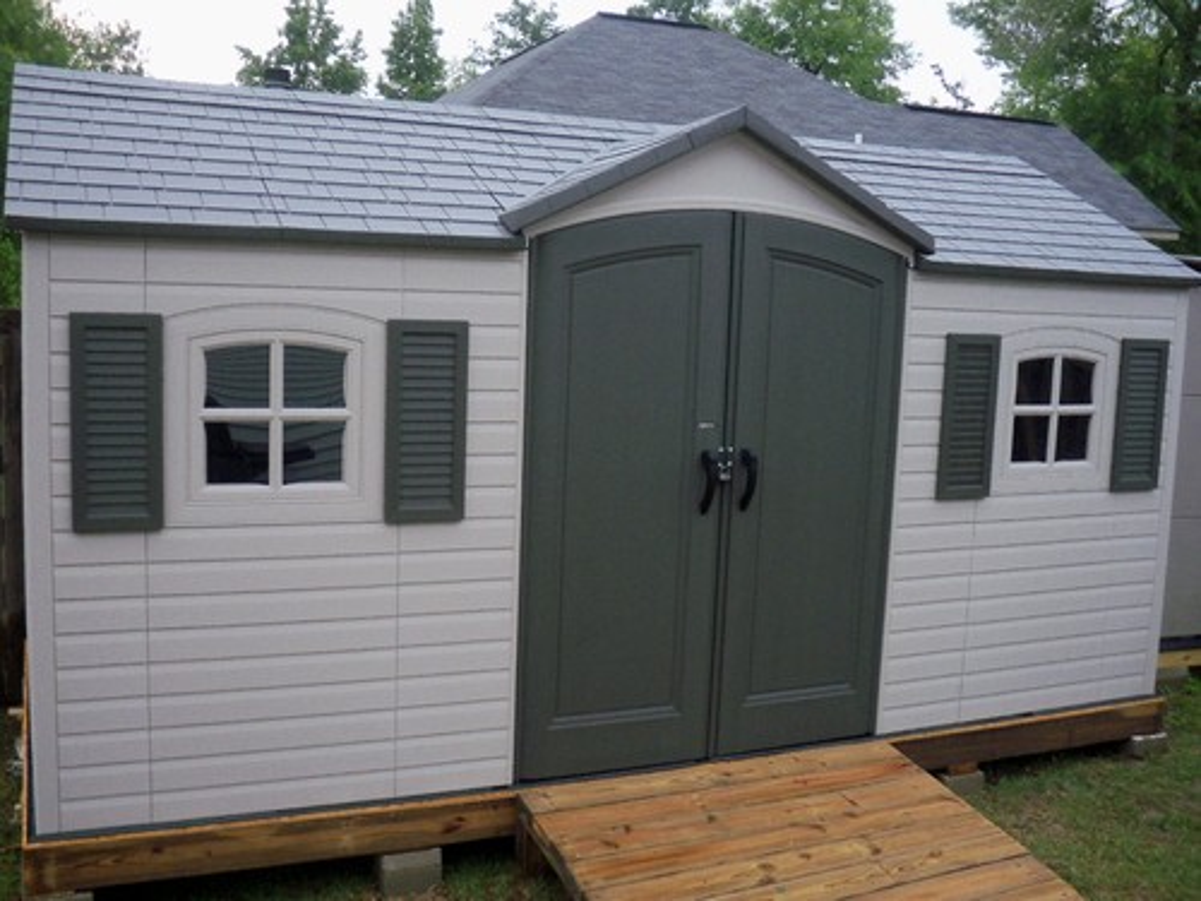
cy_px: 450
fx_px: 1318
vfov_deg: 37.7
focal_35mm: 38
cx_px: 600
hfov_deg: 49.0
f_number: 3.5
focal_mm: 6.3
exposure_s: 1/80
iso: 200
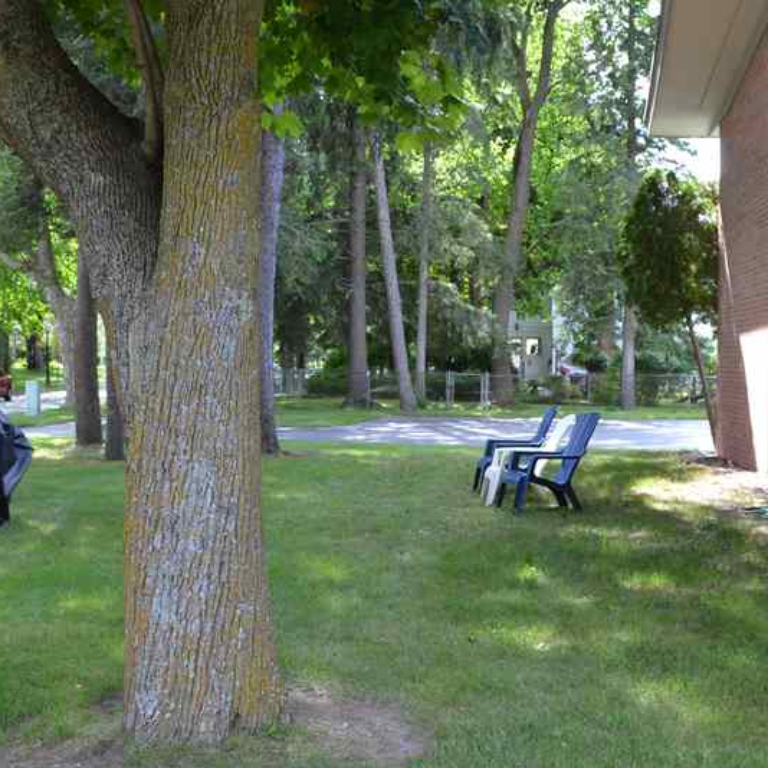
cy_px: 314
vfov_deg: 31.0
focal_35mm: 55
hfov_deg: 31.1
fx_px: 1381
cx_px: 423
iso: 250
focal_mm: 18
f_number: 5.6
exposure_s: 1/125
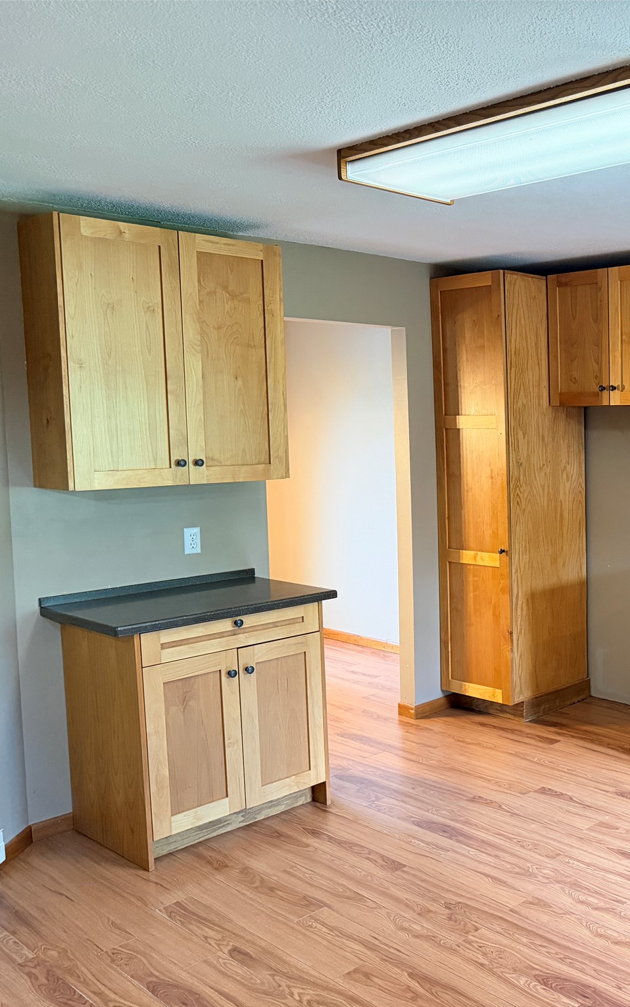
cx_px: 651
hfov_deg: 33.6
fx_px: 934
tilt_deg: -5.1
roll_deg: +0.2
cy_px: 504
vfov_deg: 56.7
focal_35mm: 34
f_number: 1.78
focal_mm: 6.76
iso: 640
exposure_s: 1/40
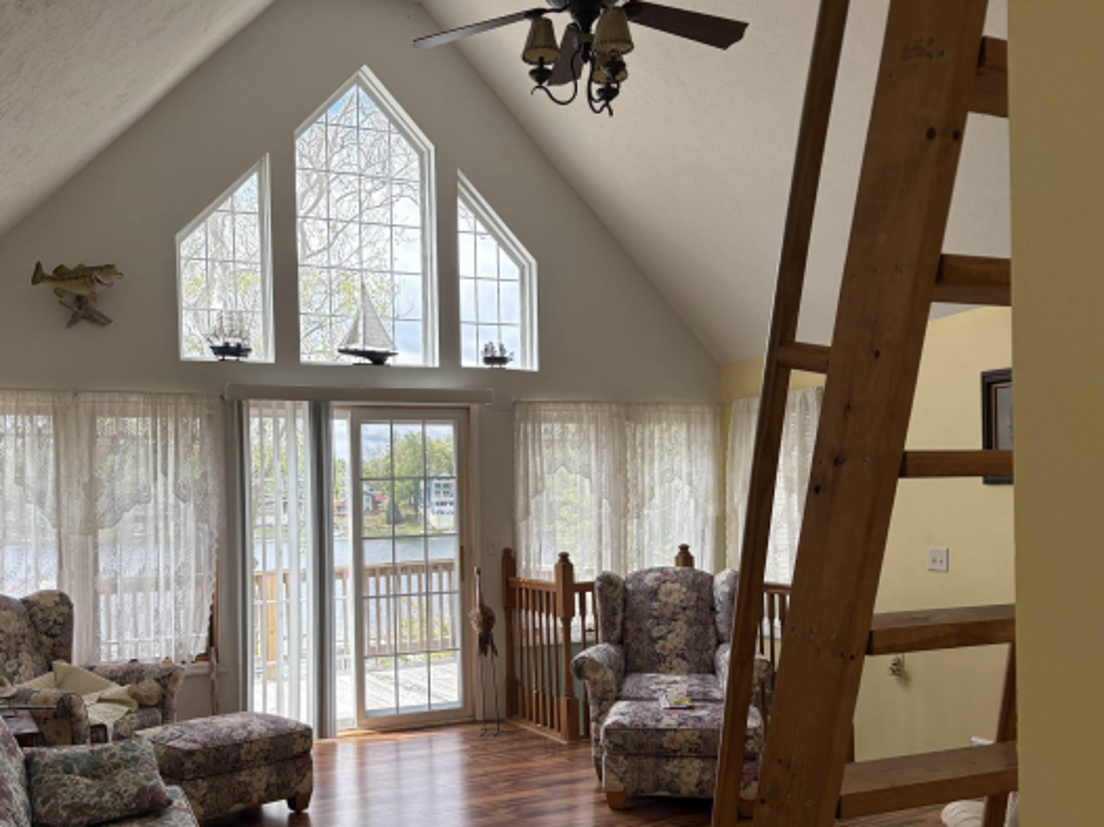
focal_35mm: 33
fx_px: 1052
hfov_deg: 54.8
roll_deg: +1.8
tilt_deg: -1.5
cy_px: 493
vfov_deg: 42.7
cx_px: 425
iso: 64
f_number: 1.6
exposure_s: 1/673
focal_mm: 5.96
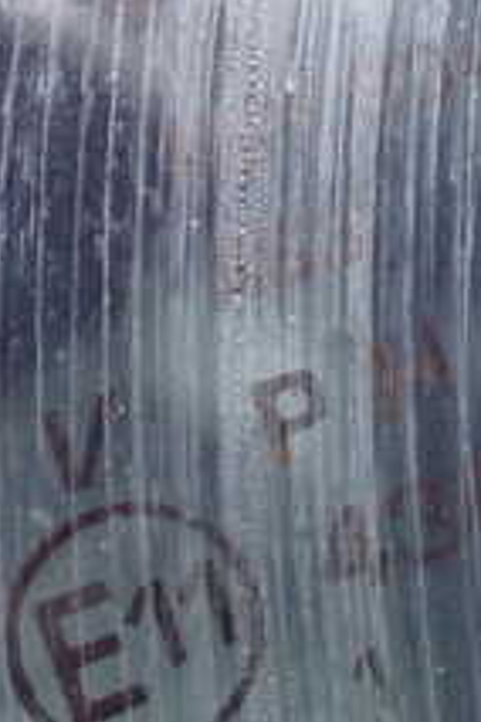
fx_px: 1764
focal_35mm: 88
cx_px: 335
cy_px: 346
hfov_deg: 15.5
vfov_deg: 23.1
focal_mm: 5.4
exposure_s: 1/50
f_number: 2.3
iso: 800
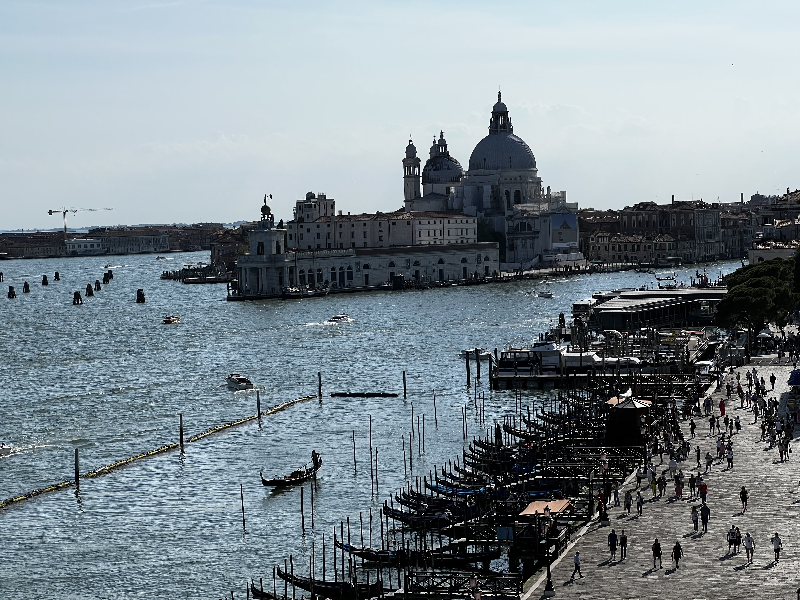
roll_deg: +2.0
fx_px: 1780
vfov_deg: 19.1
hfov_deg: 25.3
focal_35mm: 77
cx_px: 400
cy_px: 300
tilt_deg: -2.0
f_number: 2.8
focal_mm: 9
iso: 32
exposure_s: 1/2660
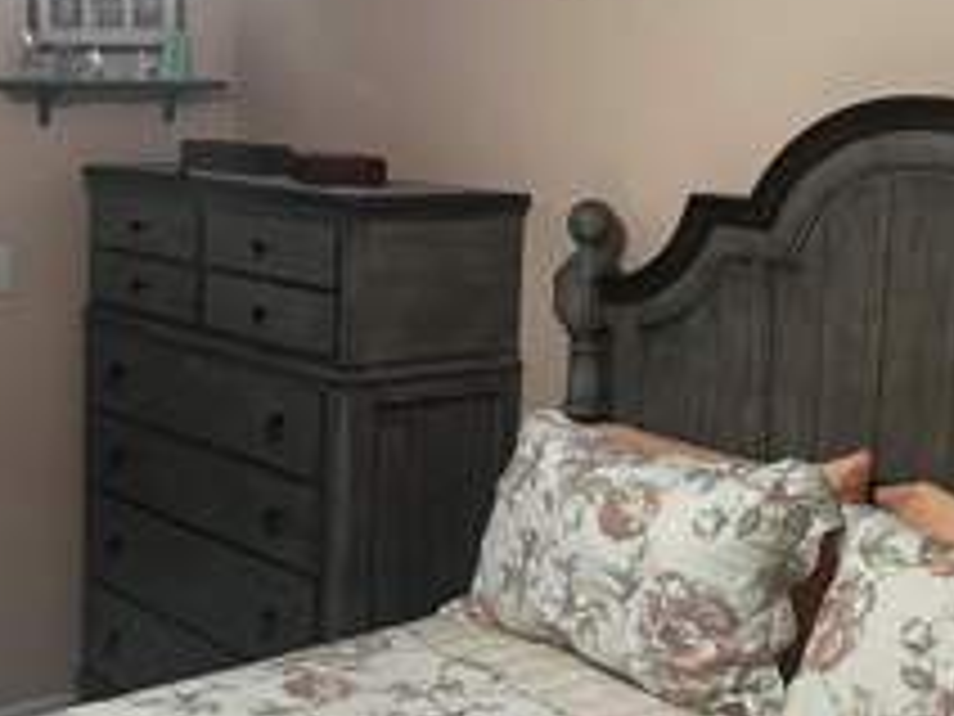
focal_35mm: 59
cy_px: 306
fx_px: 1626
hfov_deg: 32.7
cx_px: 428
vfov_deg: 24.8
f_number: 1.6
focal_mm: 5.1
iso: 100
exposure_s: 1/60
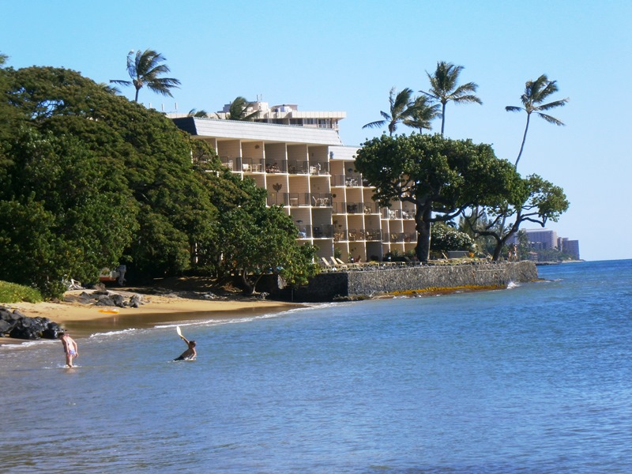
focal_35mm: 130
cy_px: 237
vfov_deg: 11.4
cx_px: 316
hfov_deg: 15.2
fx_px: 2373
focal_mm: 23.5
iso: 80
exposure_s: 1/250
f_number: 6.5
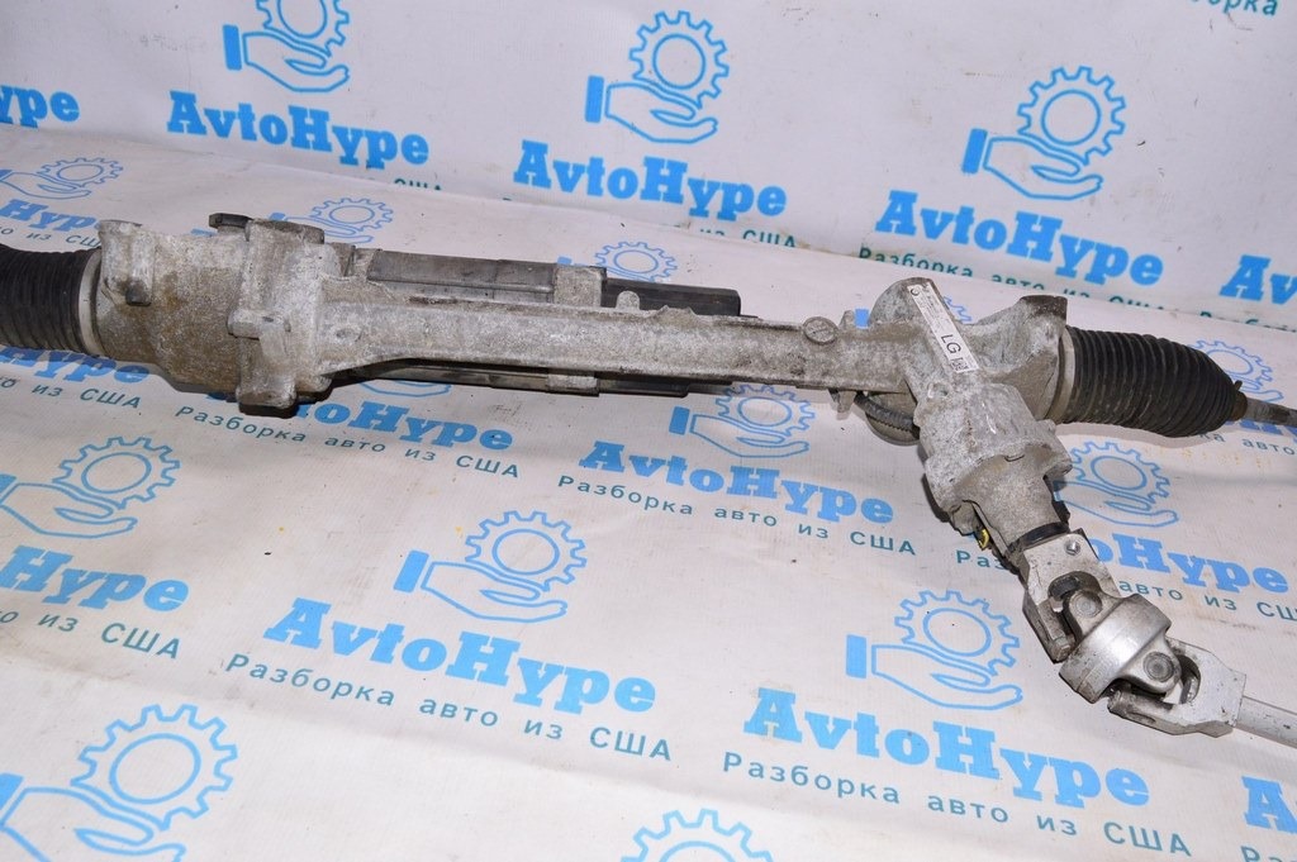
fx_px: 1188
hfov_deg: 57.3
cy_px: 431
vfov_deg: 39.9
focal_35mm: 33
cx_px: 648
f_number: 8
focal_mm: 22
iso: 1600
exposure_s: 1/200
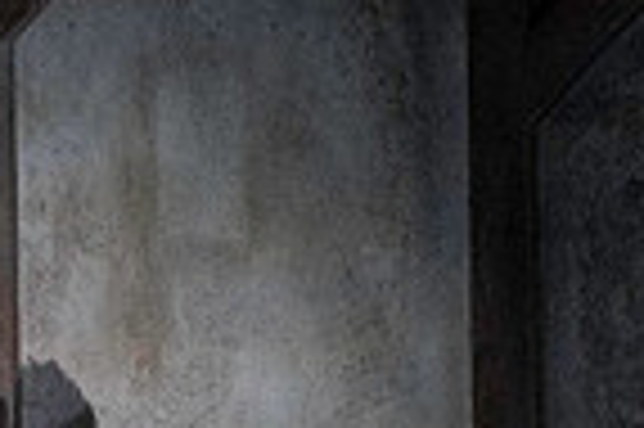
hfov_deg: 1.7
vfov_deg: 1.2
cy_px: 507
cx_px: 959
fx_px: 21299
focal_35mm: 1192
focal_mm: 294
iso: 16000
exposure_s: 1/320
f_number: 11
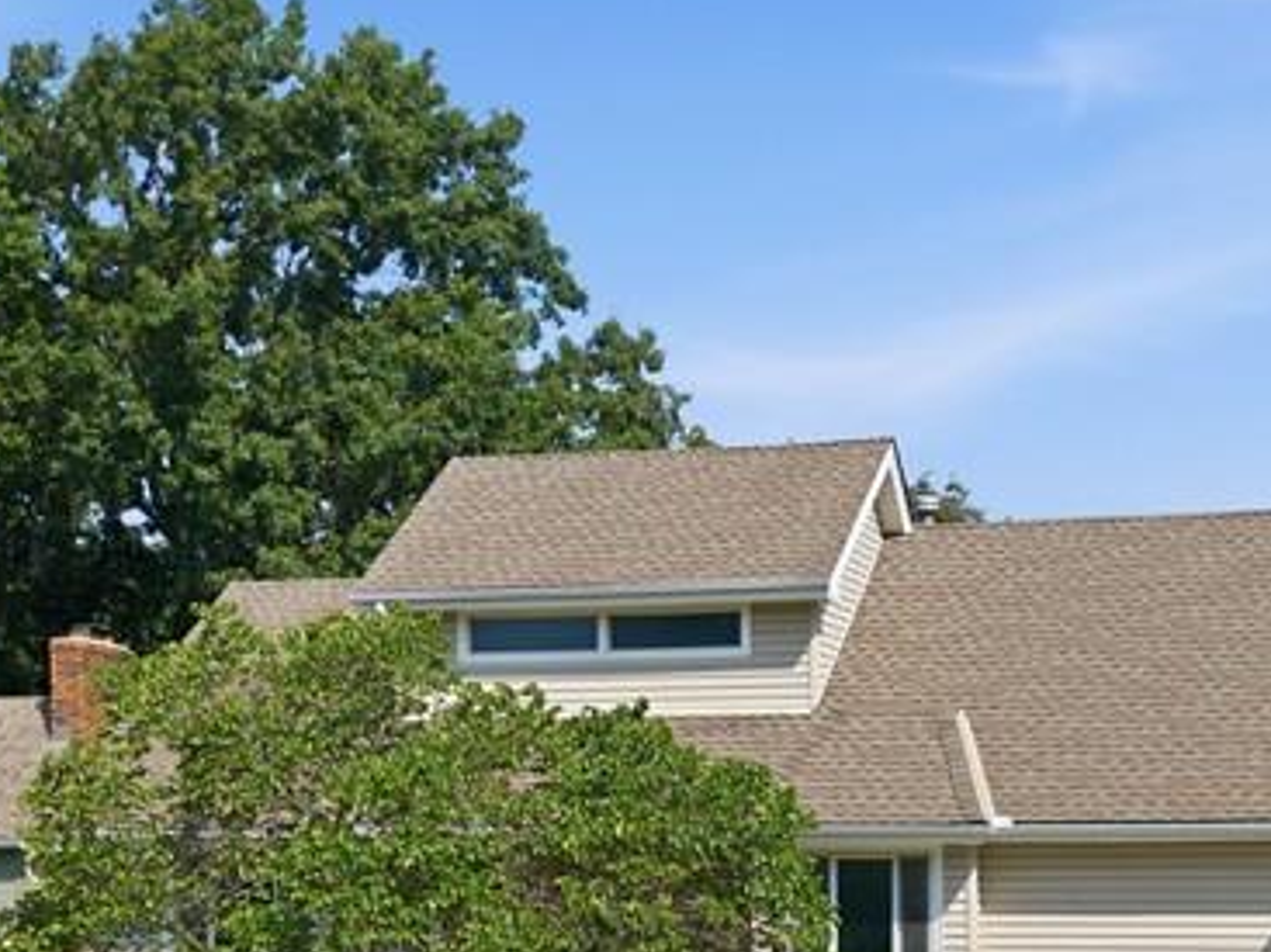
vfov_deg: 21.2
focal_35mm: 67
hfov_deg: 28.7
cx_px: 894
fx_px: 2459
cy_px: 931
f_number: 1.8
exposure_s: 1/3200
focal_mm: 8.7
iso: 100
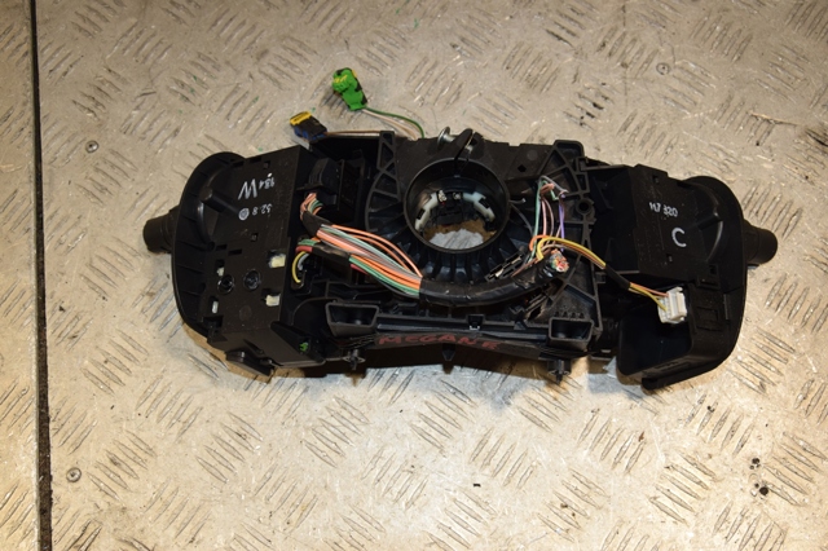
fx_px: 862
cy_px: 276
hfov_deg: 51.3
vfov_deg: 35.5
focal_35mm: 38
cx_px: 414
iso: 800
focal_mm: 25
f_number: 7.1
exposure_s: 1/200
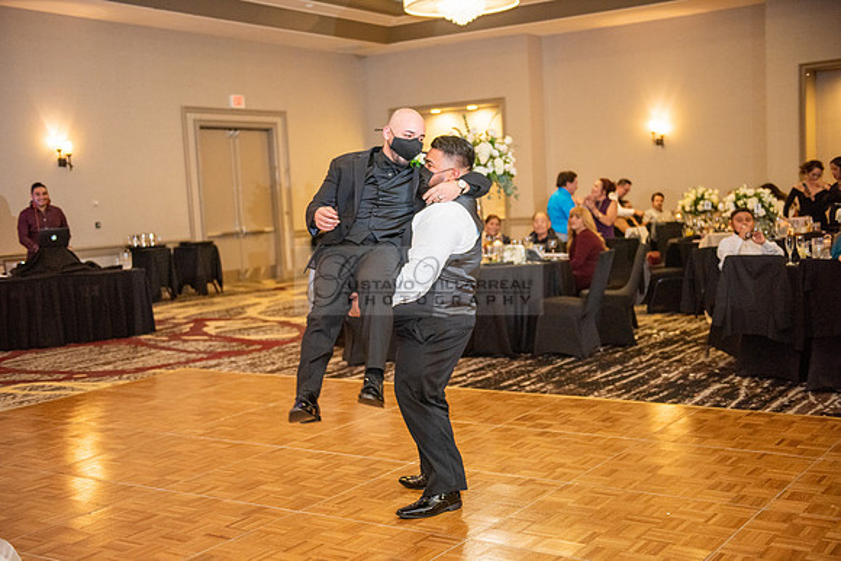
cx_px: 420
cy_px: 280
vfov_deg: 29.9
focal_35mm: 45
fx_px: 1051
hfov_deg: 43.6
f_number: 2.8
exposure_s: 1/250
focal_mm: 45
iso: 1600
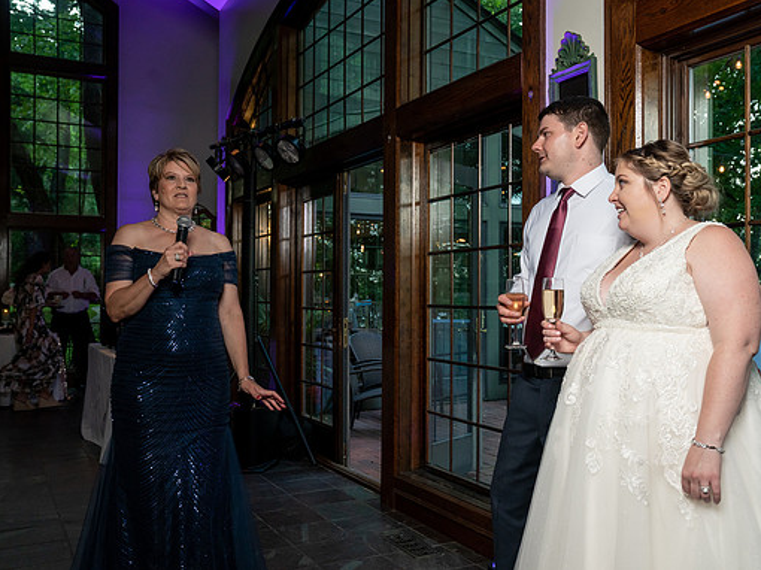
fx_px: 769
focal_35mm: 35
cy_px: 283
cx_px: 406
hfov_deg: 52.6
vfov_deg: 40.7
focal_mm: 32
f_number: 5.6
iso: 2000
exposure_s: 1/200
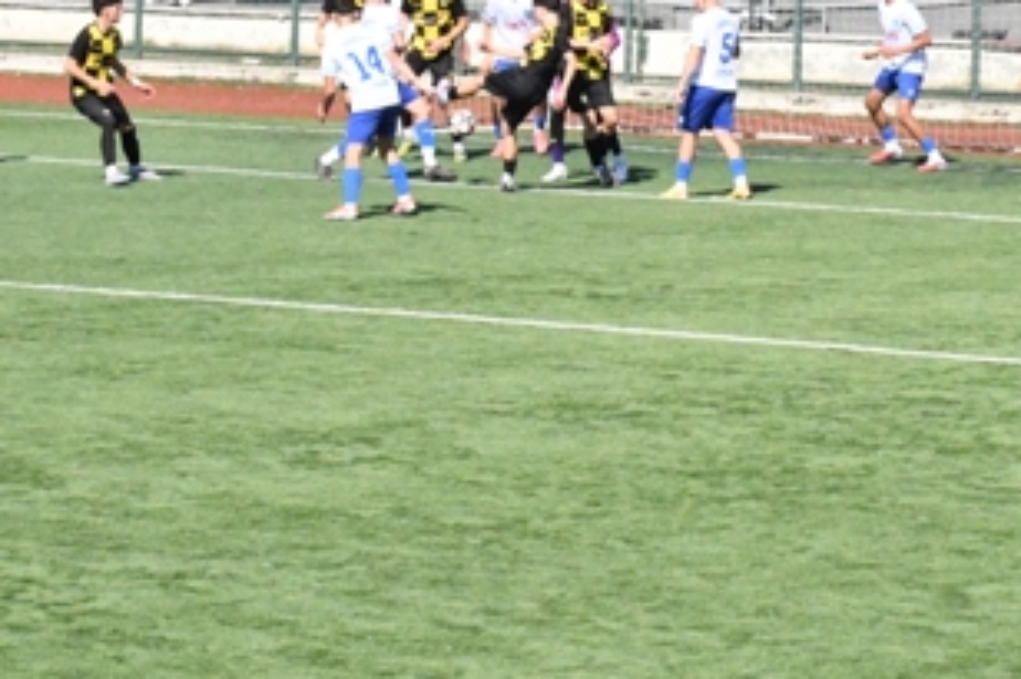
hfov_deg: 7.2
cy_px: 210
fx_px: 8135
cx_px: 580
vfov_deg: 4.8
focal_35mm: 287
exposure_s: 1/4000
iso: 10000
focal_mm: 92
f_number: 16
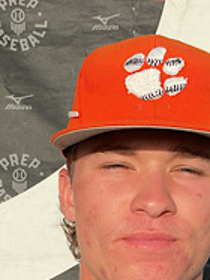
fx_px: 502
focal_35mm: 62
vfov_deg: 29.4
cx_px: 114
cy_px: 274
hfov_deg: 23.6
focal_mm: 3
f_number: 1.8
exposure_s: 1/1984
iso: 16
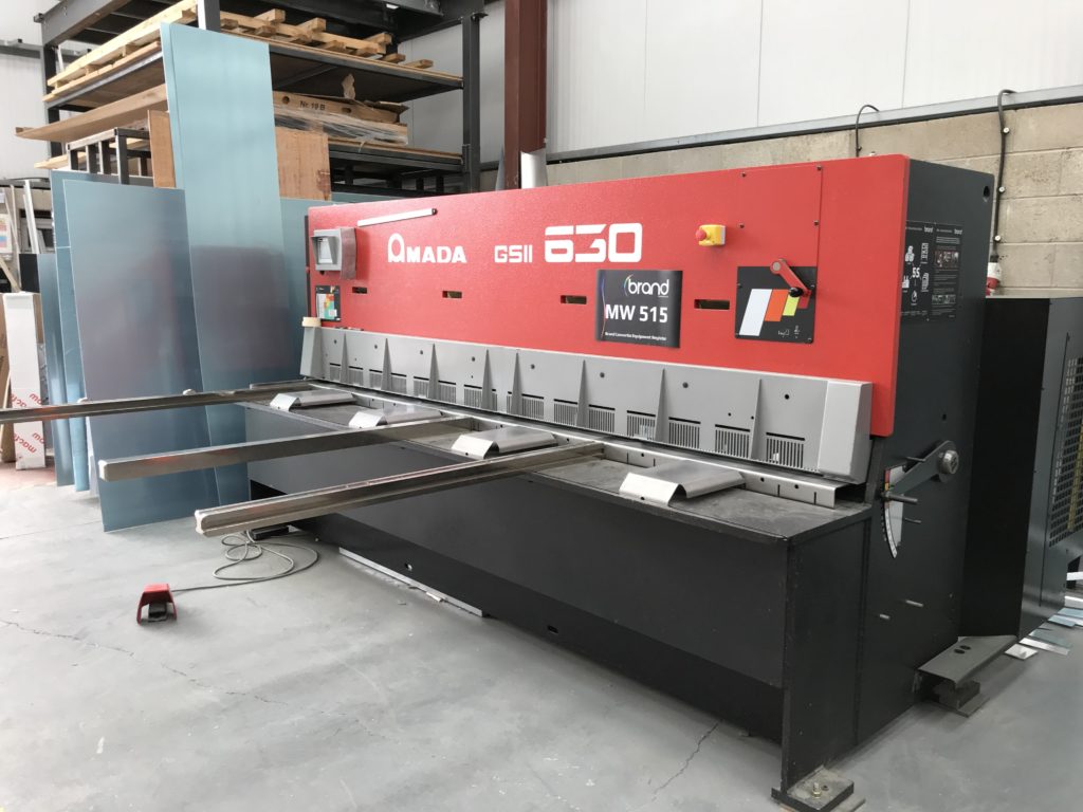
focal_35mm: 28
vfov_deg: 49.7
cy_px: 406
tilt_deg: -7.0
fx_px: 876
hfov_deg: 63.4
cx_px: 542
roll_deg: +0.1
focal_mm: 3.99
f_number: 1.8
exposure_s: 1/100
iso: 40
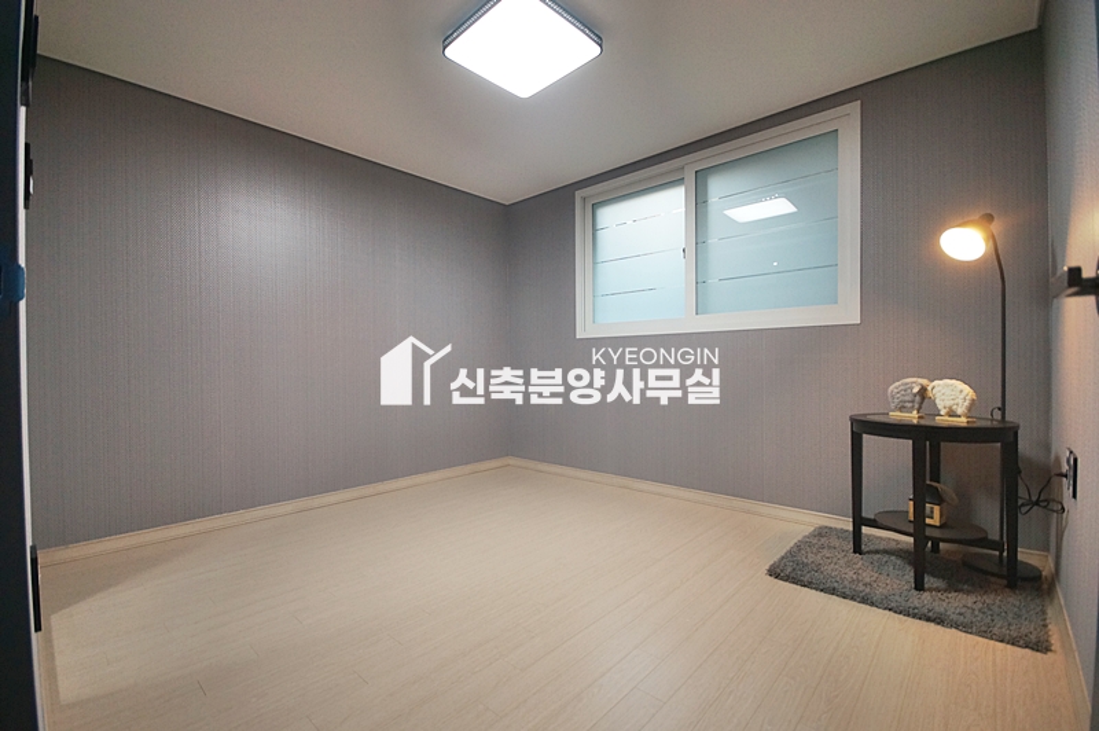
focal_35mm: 15
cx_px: 550
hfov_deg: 100.4
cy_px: 366
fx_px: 458
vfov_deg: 77.2
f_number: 4
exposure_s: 1/60
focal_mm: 10
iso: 800
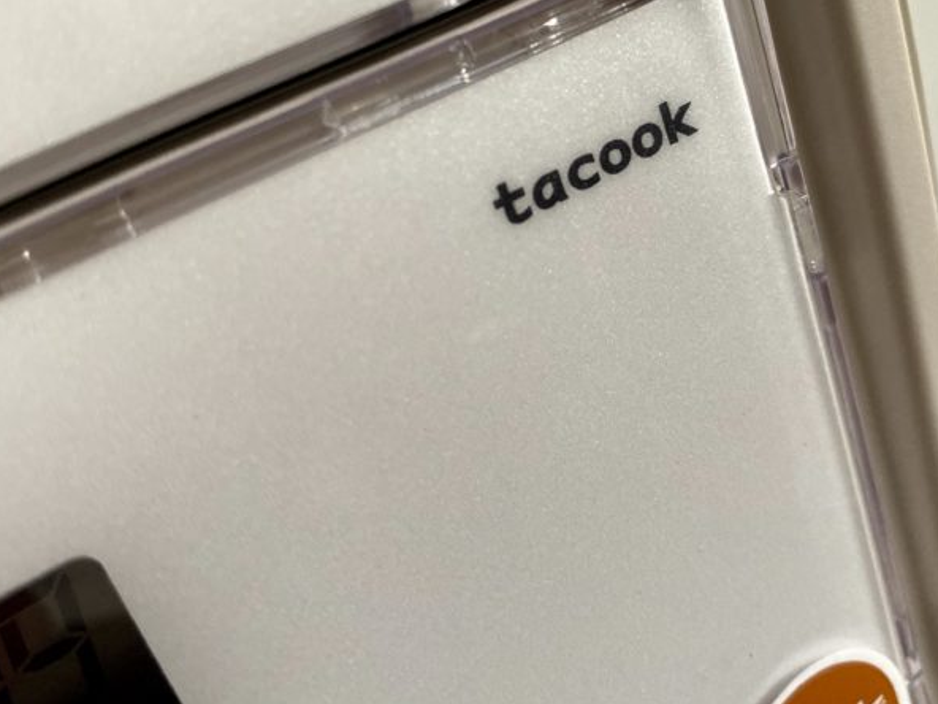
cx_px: 505
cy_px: 231
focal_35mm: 36
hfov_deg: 51.3
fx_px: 976
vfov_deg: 39.2
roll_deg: +19.4
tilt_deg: -19.3
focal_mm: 4.25
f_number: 1.8
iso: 250
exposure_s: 1/60
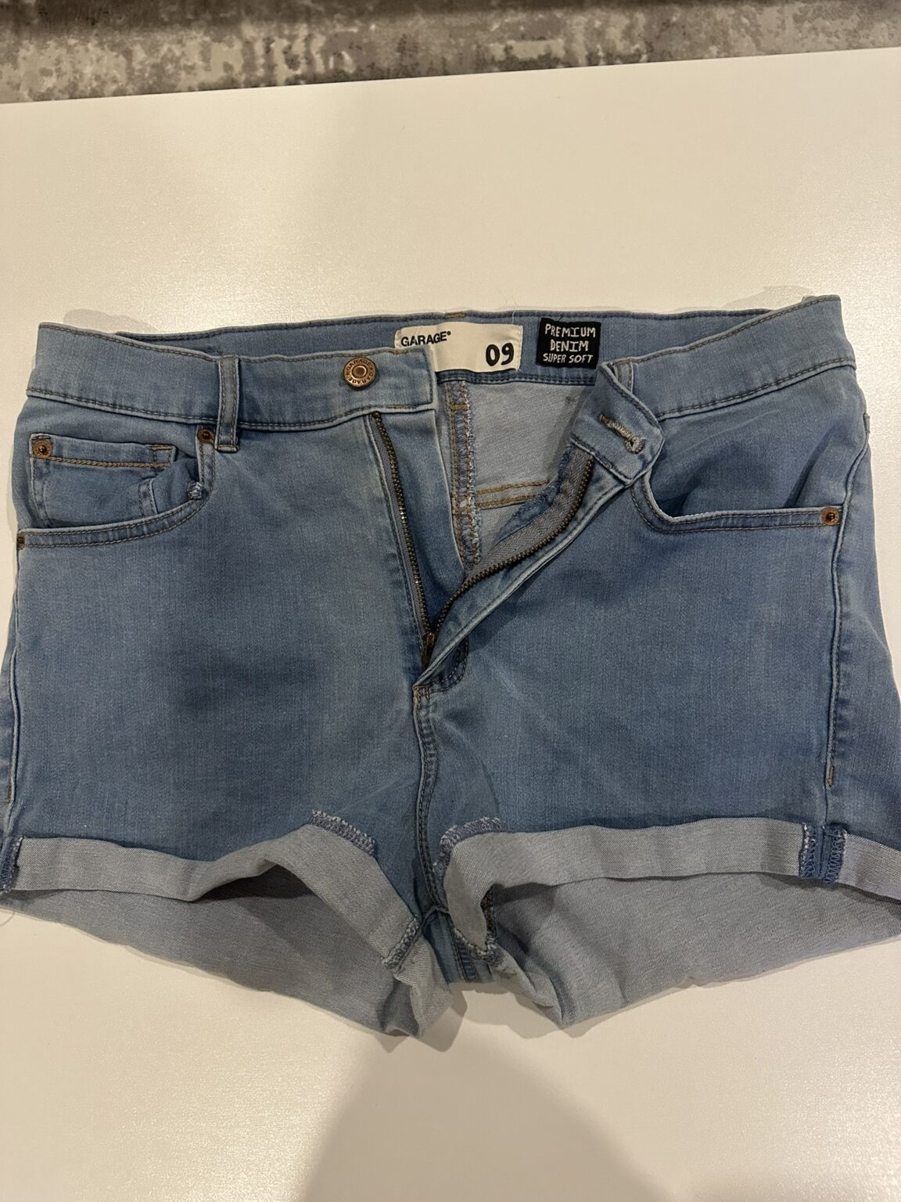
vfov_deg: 71.6
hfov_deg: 56.8
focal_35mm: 24
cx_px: 450
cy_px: 601
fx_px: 833
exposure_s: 1/60
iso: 500
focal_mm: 6.86
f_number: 1.78
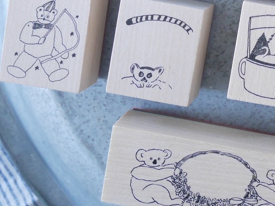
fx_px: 802
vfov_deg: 14.1
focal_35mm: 101
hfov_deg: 18.4
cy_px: -56
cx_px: 332
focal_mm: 16
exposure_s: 1/60
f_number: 3.9
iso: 800
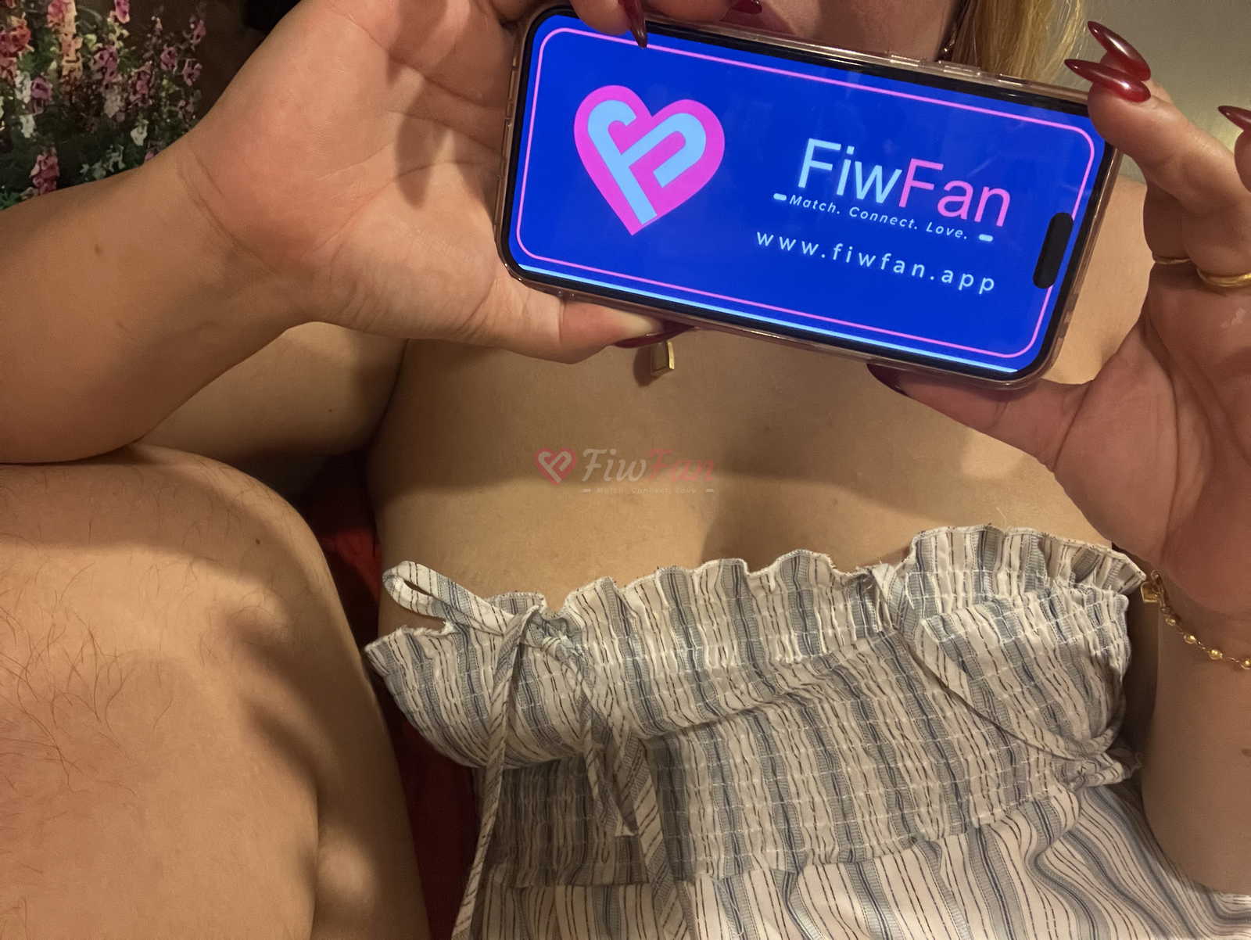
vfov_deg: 44.2
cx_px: 626
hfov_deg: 56.8
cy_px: 470
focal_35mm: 32
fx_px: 1157
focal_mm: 2.87
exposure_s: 1/25
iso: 500
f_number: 2.2
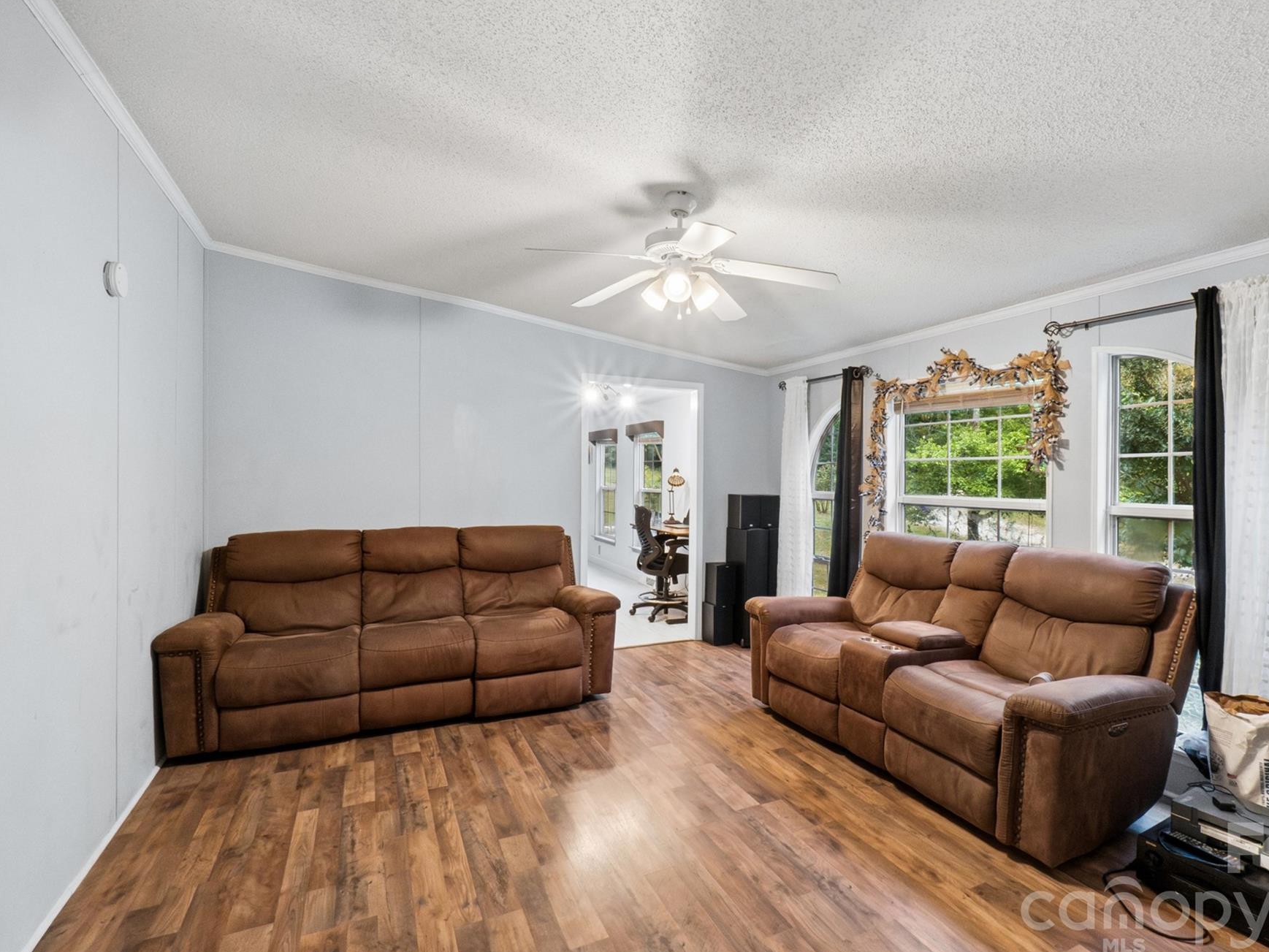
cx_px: 712
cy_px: 467
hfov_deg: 90.6
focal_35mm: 17
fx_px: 623
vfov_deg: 74.7
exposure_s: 1/30
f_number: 16
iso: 4000
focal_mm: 10
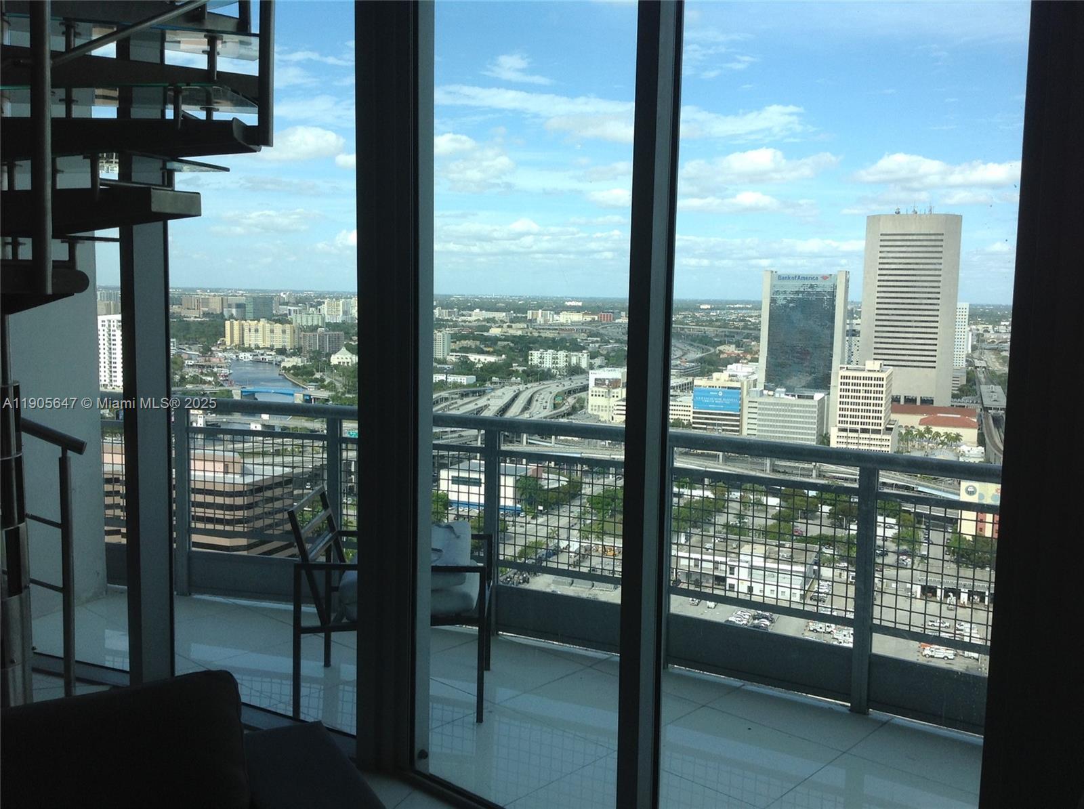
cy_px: 404
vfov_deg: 40.6
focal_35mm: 35
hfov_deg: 52.7
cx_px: 542
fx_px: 1094
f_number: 2.4
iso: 50
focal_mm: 4.28
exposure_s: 1/1120
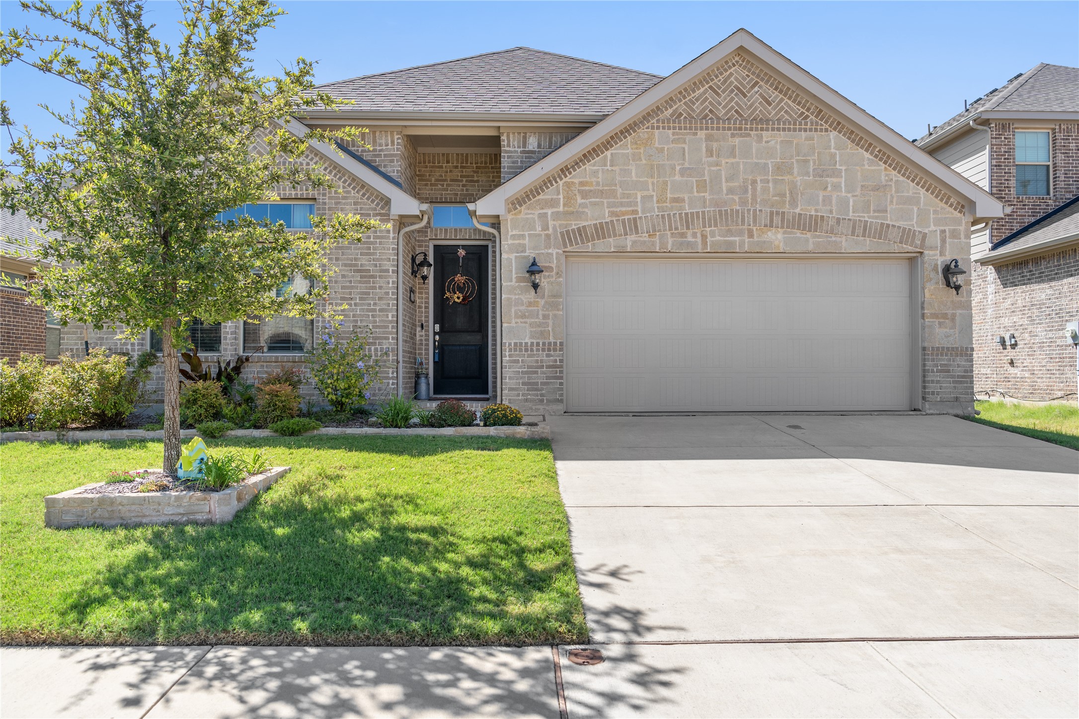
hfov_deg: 73.7
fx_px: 719
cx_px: 540
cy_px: 360
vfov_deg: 53.1
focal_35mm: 24
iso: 320
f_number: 4
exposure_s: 1/1250
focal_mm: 24
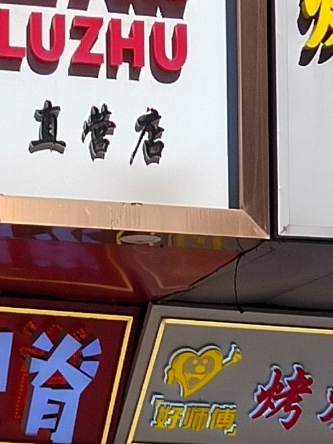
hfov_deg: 7.4
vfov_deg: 9.9
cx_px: 420
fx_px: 2554
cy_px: 385
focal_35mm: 199
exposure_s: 1/2000
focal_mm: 5.52
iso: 172
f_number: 1.9
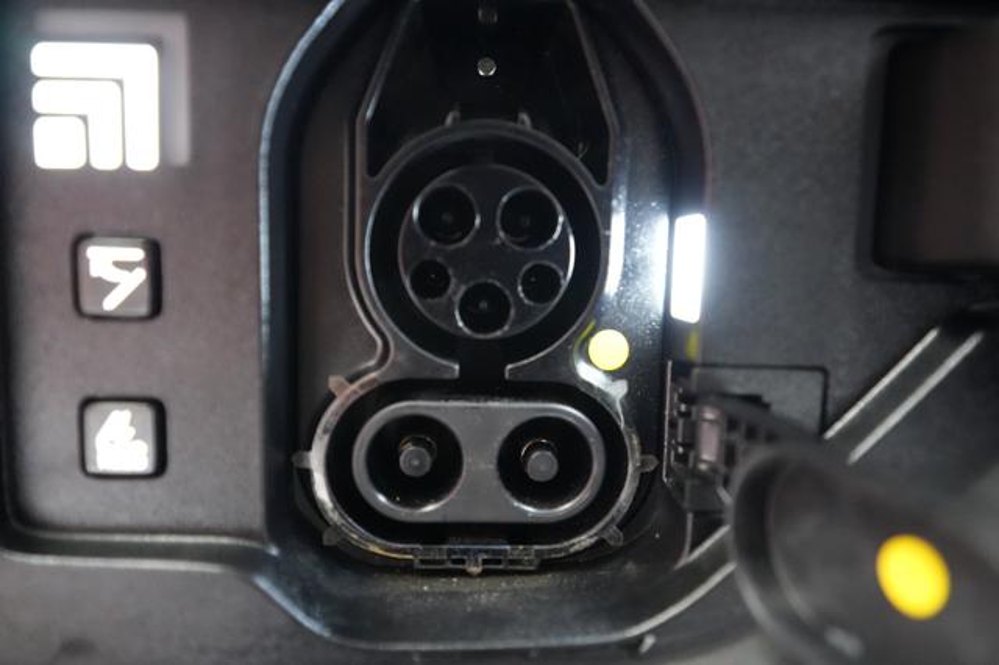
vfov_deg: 51.2
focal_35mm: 25
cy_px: 332
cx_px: 500
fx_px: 693
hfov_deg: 71.5
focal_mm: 25
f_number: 2.8
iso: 12800
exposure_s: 1/125
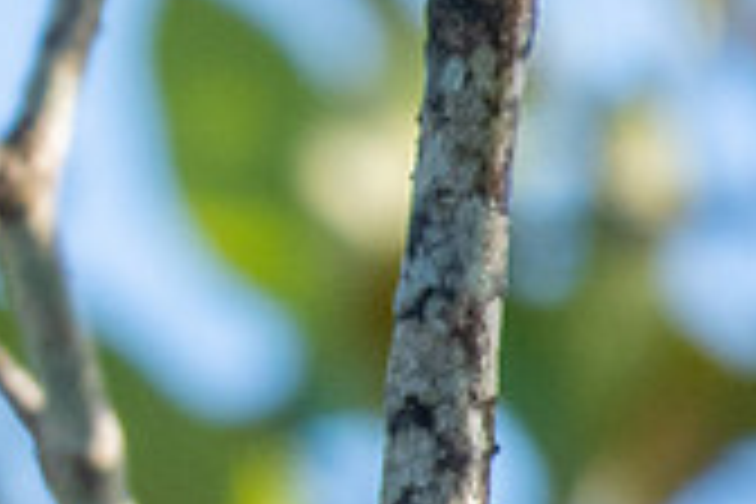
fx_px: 85316
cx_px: -840
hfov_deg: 0.5
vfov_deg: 0.3
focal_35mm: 4063
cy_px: 385
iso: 320
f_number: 5.6
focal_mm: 500
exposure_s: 1/800
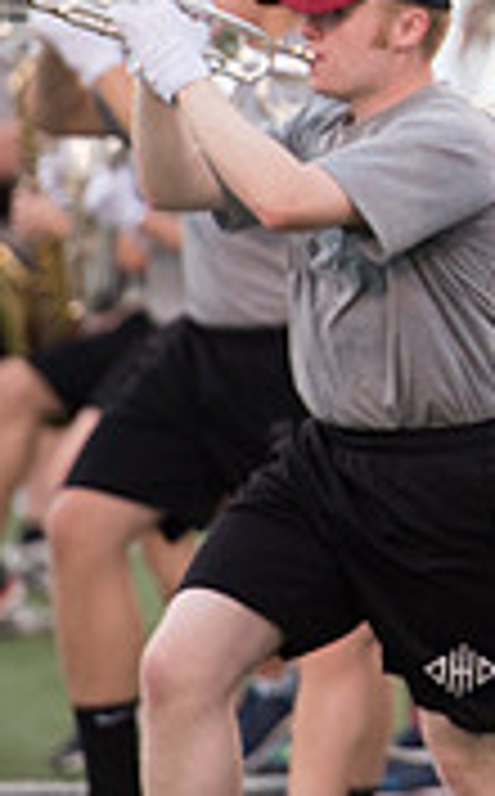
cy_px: 52
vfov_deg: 3.1
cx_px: 1066
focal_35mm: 669
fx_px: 14499
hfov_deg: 1.9
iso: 1000
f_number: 2.8
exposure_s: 1/1250
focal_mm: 200
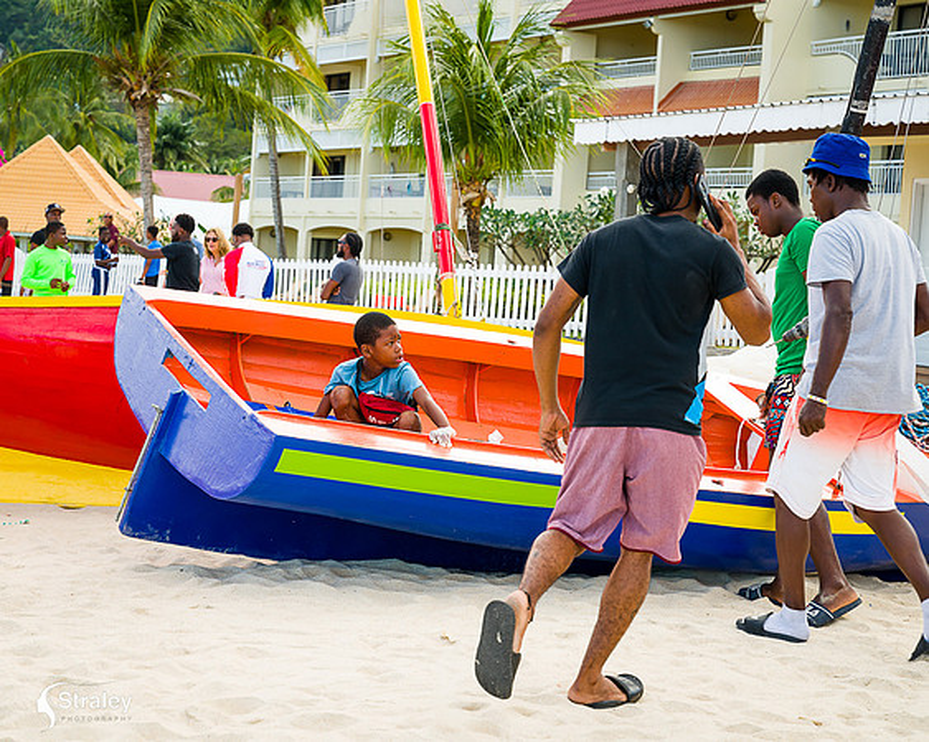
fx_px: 2167
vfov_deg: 19.4
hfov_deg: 24.2
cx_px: 405
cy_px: 371
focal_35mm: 79
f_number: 6.3
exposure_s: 1/320
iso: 320
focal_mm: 70
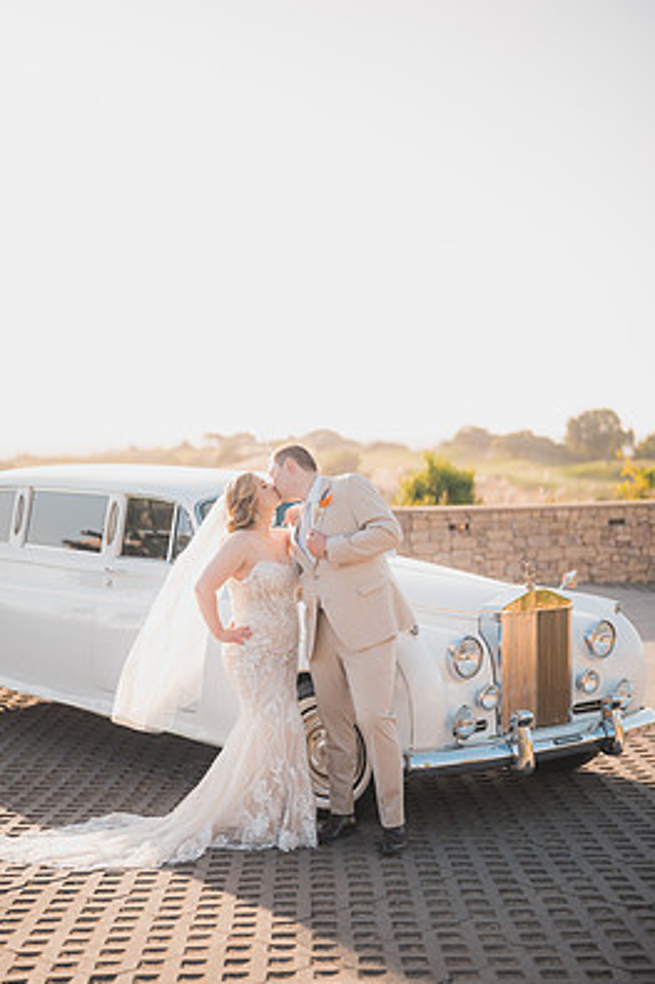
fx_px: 1557
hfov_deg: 23.7
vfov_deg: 35.1
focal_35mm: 57
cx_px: 294
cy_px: 528
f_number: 1.2
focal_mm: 50
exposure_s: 1/5000
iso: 200
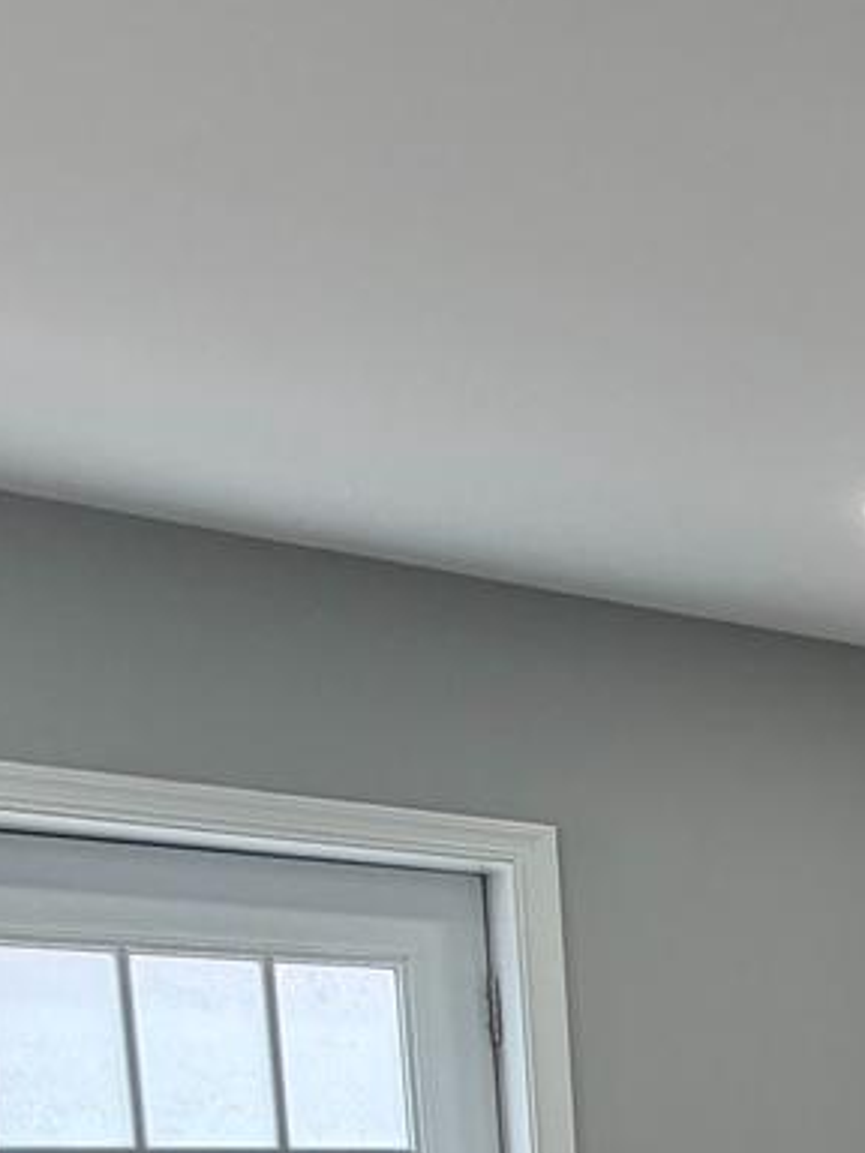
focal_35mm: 56
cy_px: 1441
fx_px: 1866
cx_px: 1427
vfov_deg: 28.9
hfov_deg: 20.6
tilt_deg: -8.5
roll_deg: -0.8
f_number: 2.2
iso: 100
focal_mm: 2.22
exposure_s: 1/121
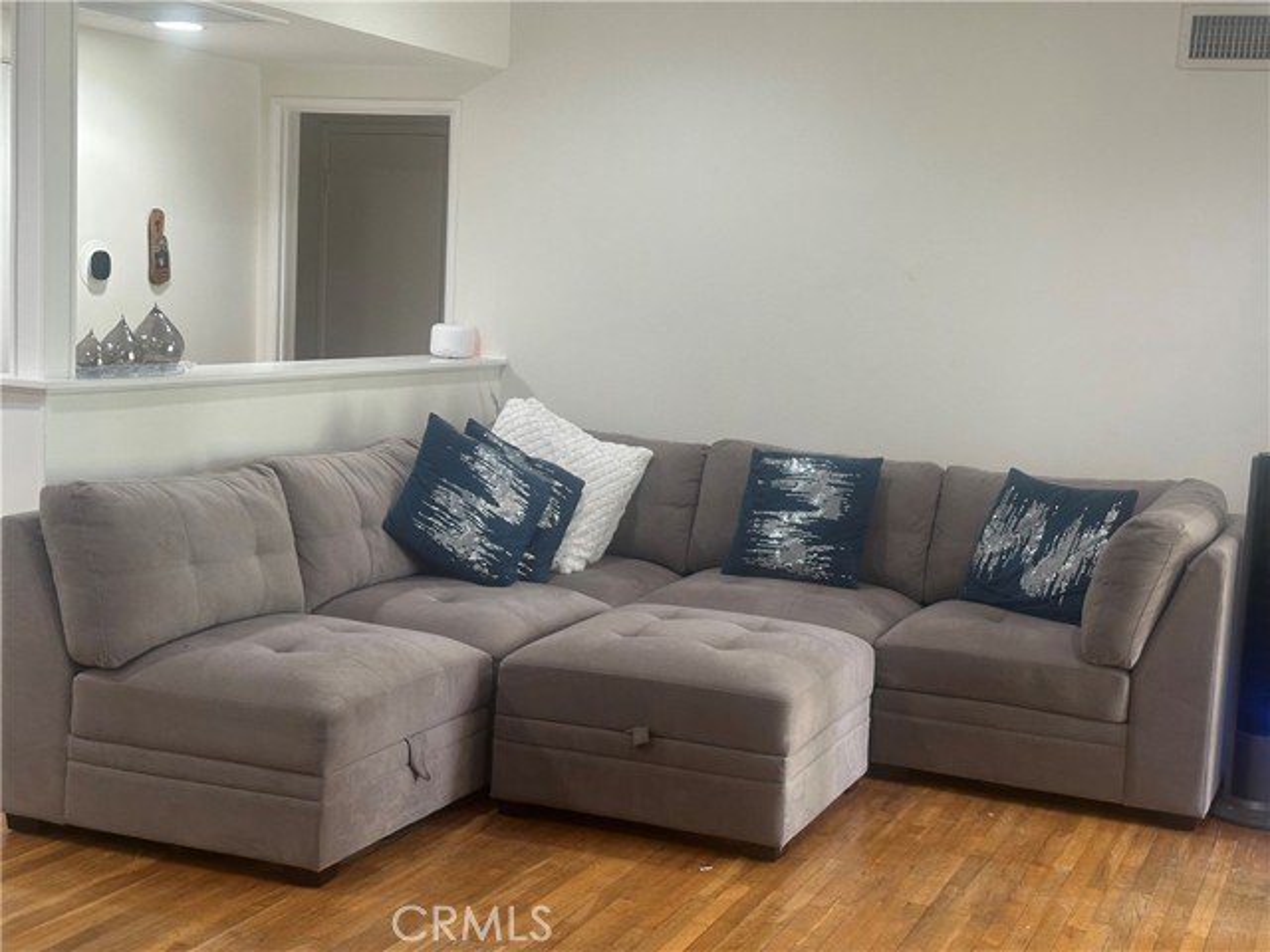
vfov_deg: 30.3
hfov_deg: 39.7
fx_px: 1761
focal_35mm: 48
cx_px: 635
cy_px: 476
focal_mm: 6.86
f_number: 1.78
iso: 160
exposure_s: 1/60
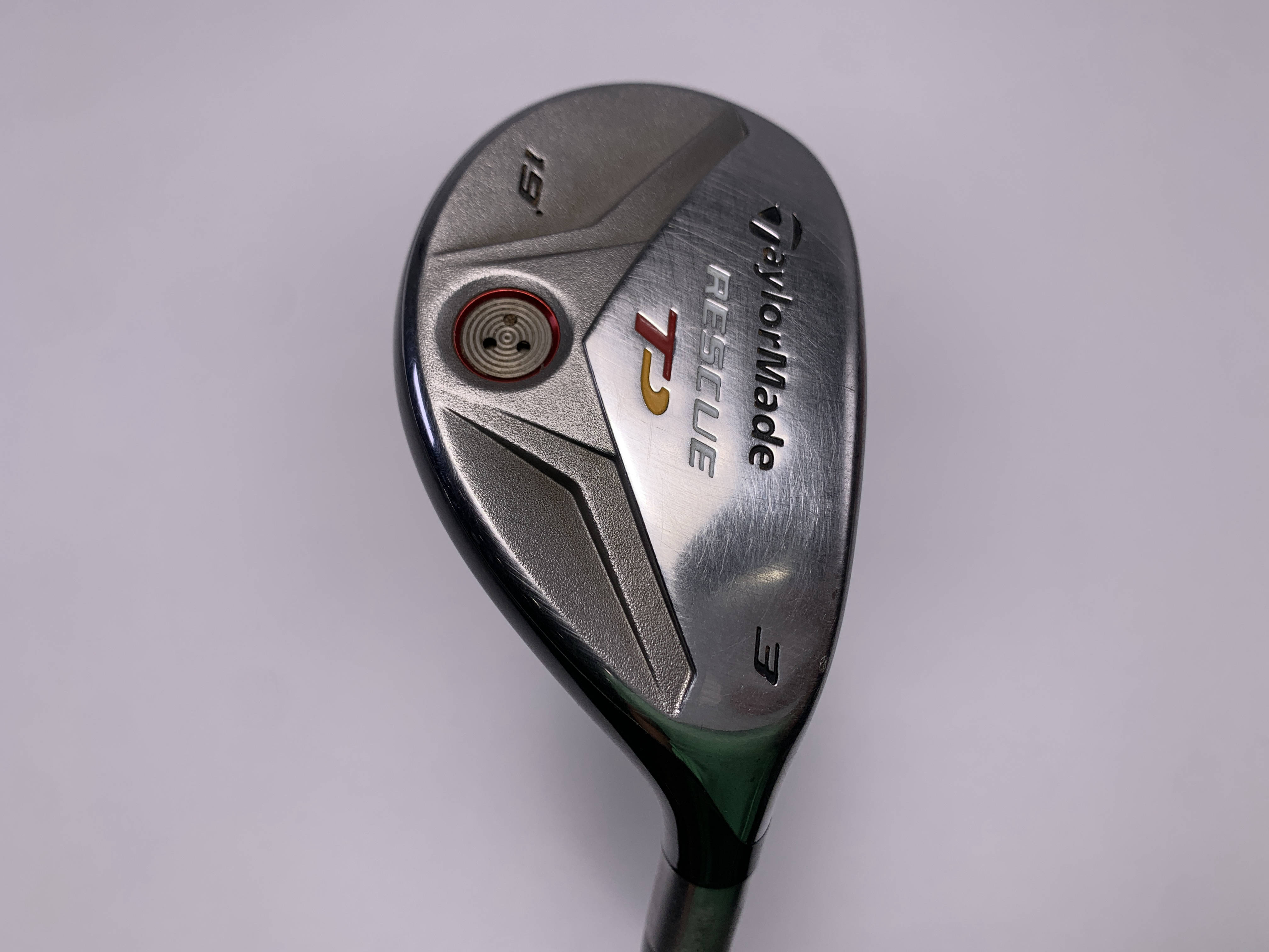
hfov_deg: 67.3
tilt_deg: -64.7
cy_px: 476
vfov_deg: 53.1
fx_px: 953
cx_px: 634
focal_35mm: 26
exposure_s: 1/754
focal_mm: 4.25
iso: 25
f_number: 1.8
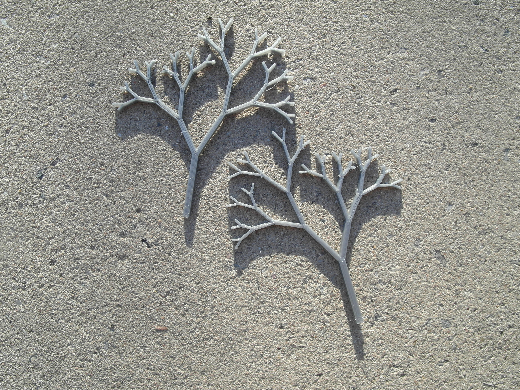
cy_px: 195
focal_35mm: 24
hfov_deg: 71.6
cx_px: 260
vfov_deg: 56.8
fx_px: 361
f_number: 3.9
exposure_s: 1/180
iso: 80
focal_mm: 5.2
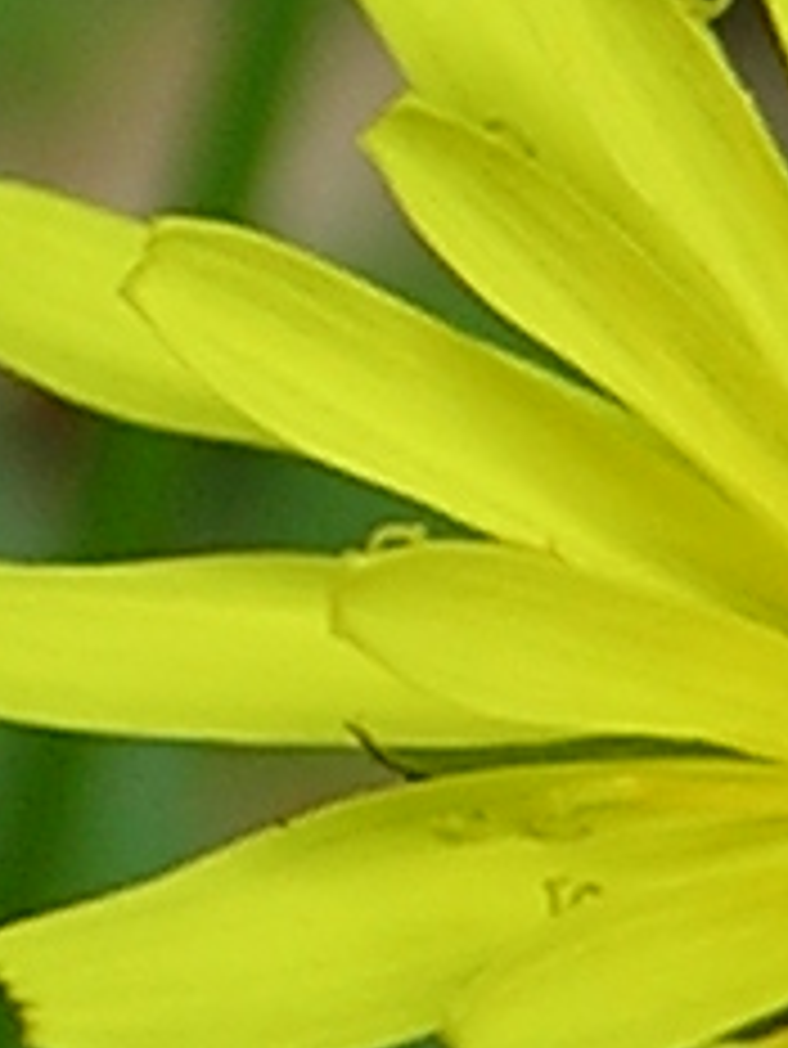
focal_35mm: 247
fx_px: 7490
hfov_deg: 6.0
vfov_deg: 8.0
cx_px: -176
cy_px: 769
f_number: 2.6
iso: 100
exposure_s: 1/227
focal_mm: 4.7
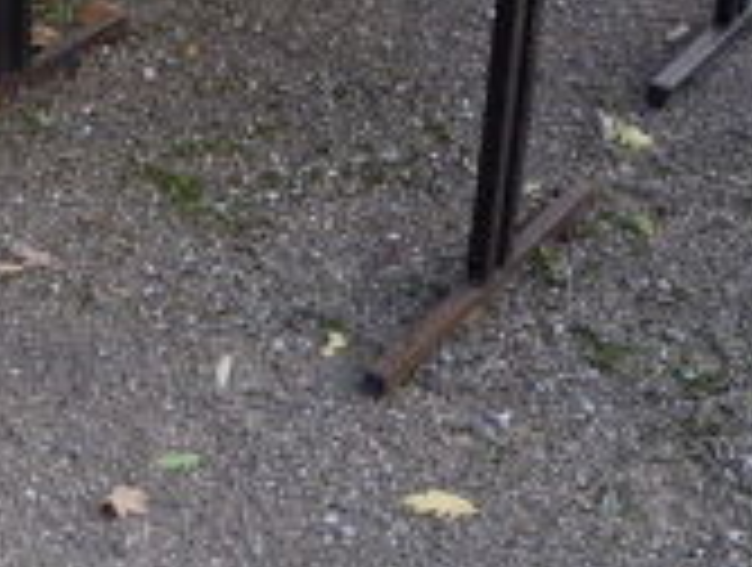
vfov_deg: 16.7
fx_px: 1872
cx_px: -122
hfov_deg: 21.3
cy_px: -58
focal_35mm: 86
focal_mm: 5.2
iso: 100
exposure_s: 1/100
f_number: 3.5
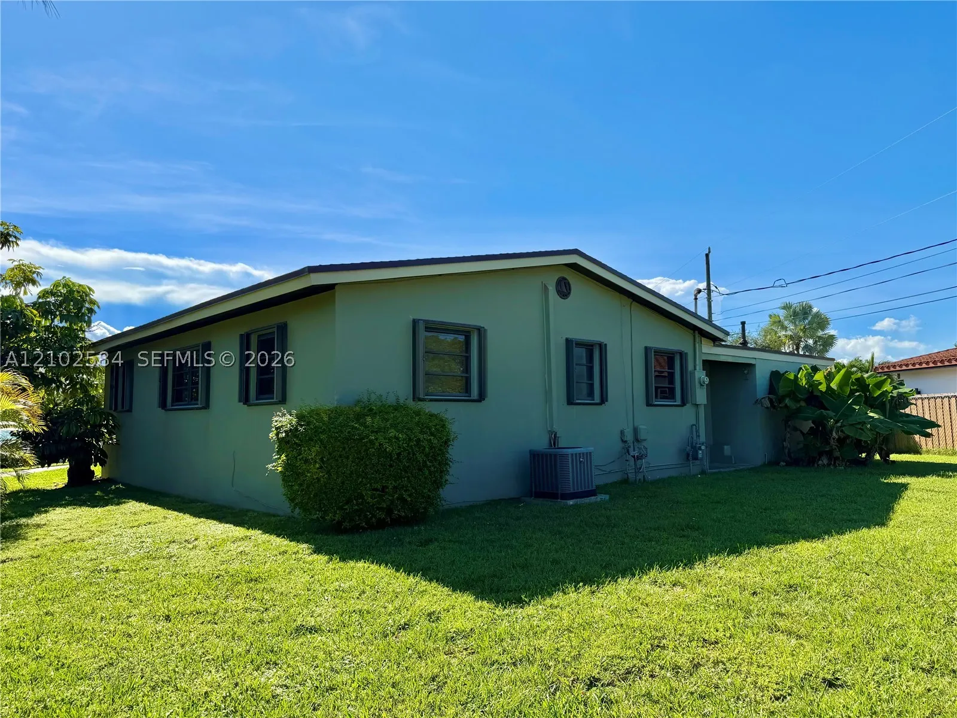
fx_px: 664
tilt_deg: +4.8
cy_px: 359
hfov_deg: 71.6
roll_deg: +0.6
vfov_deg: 56.8
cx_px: 478
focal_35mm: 24
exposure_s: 1/6173
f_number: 1.78
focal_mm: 6.76
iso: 80
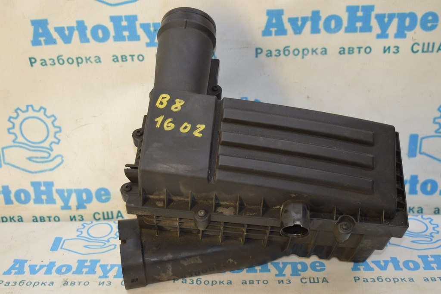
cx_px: 220
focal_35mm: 46
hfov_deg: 42.4
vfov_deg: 28.9
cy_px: 147
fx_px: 569
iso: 400
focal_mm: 31
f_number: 4.2
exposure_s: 1/60
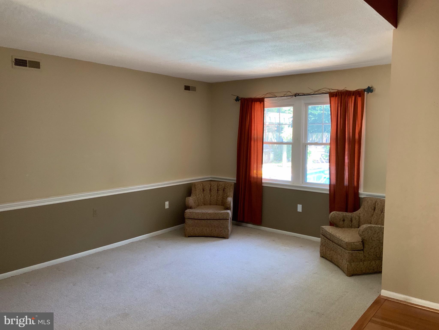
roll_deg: +1.4
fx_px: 368
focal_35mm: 29
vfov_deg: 48.2
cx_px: 220
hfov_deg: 61.7
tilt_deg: -5.3
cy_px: 165
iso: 125
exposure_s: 1/60
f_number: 1.8
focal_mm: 3
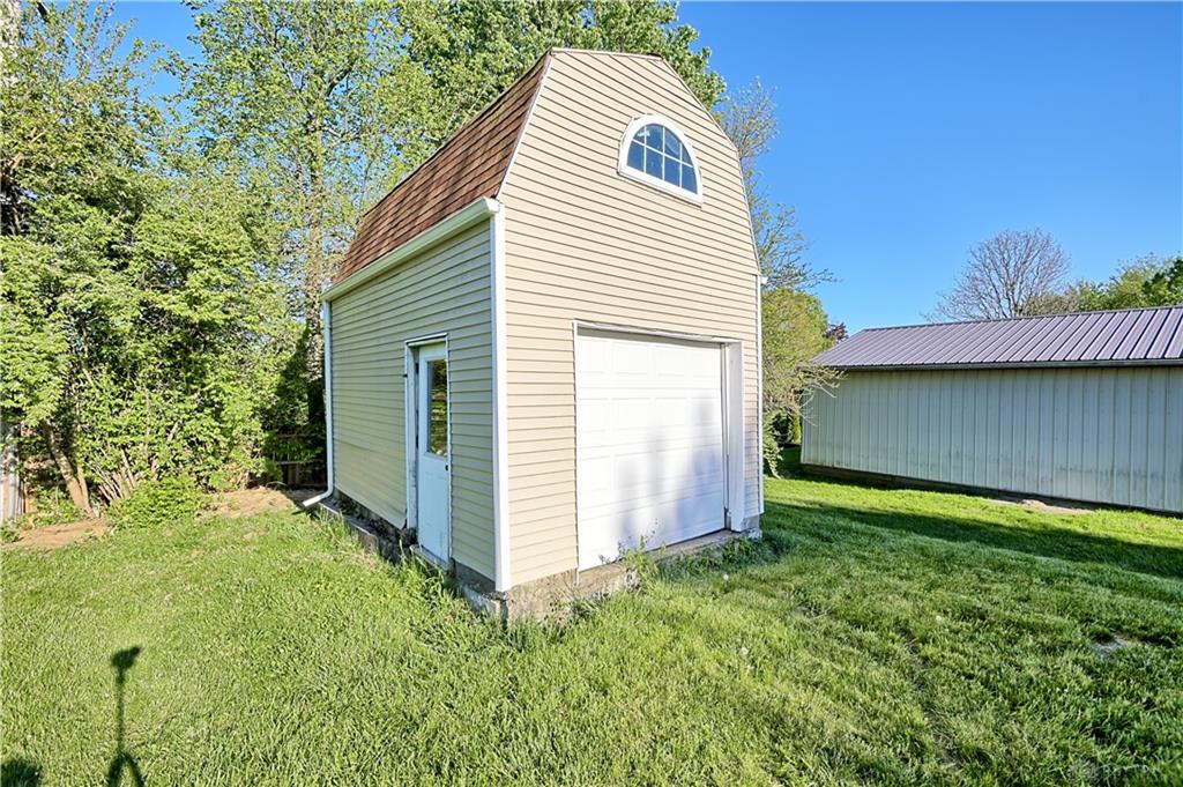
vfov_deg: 77.2
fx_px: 493
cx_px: 592
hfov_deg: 100.4
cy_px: 394
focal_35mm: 15
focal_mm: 10
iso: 100
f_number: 8
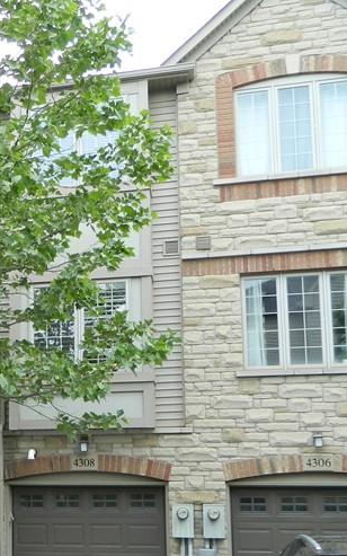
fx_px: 832
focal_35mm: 55
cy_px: 397
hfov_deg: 22.2
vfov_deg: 36.3
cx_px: -38
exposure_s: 1/80
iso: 80
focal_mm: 4.5
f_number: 3.1
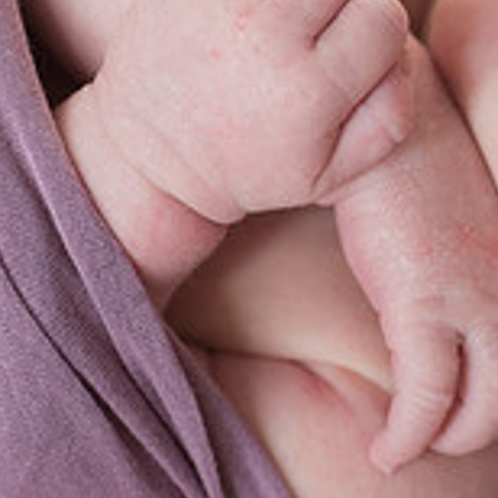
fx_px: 4688
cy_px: 144
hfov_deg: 6.1
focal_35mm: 288
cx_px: 566
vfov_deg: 6.1
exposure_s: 1/200
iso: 640
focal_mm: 90
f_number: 3.2
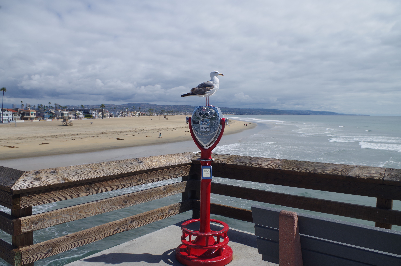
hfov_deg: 62.0
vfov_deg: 43.4
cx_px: 200
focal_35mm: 30
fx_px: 333
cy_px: 133
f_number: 8
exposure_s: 1/400
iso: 100
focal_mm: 20
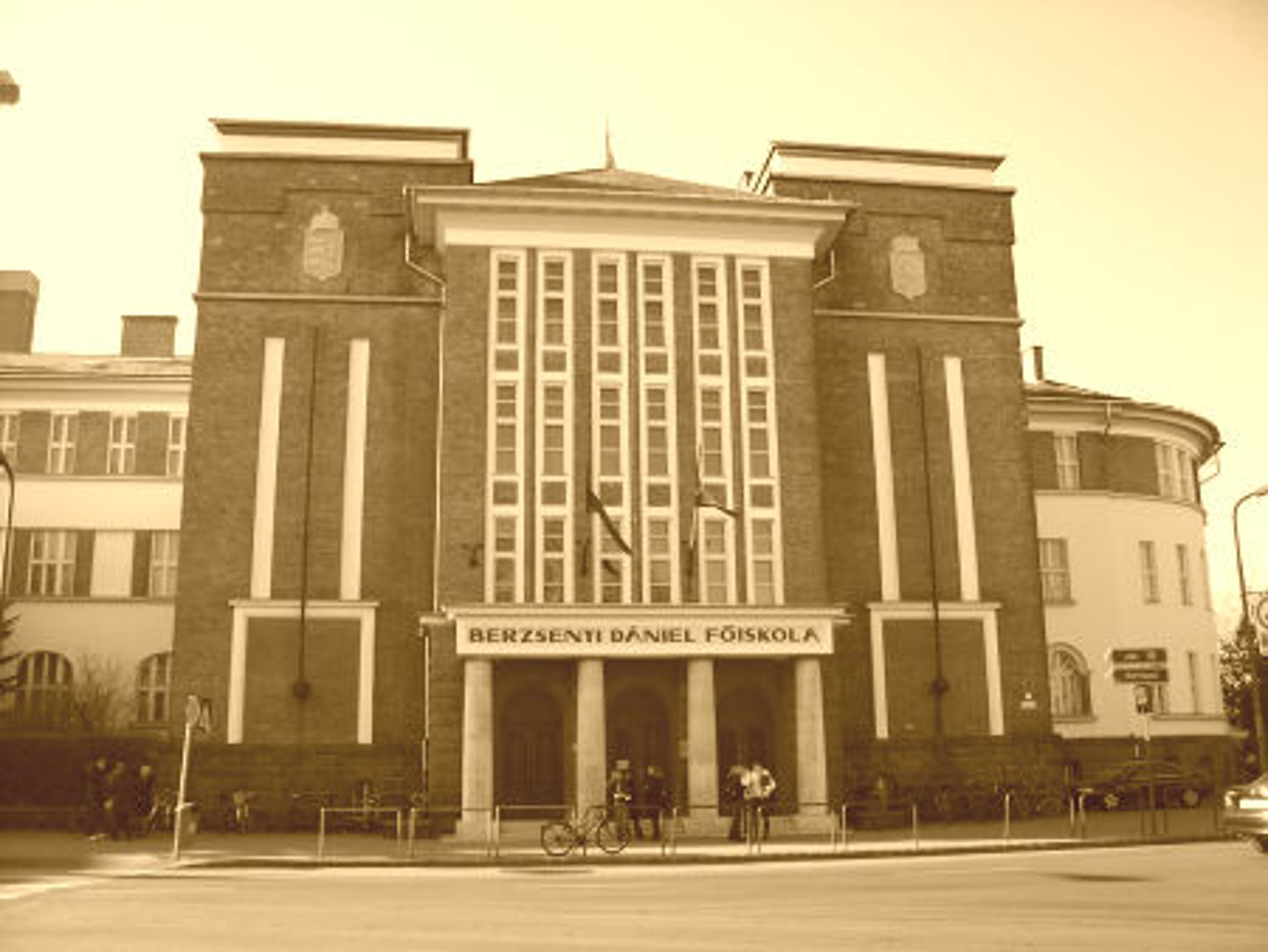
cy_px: 476
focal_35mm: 34
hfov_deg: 53.9
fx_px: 1246
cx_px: 634
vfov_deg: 41.8
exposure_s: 1/350
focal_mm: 5.6
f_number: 2.7
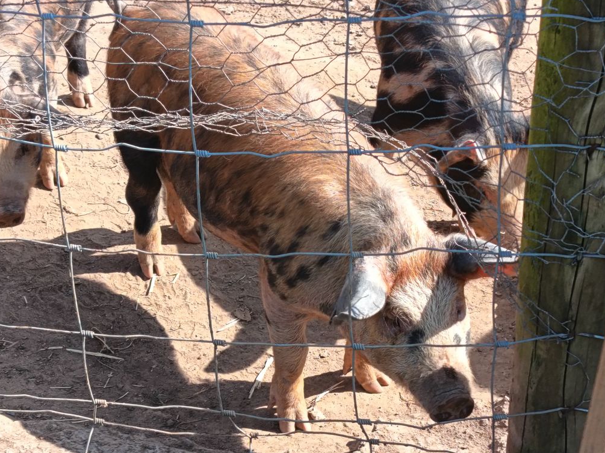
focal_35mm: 86
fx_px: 1503
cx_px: 290
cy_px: 255
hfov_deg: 22.8
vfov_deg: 17.2
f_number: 1.75
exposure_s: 1/248
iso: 100
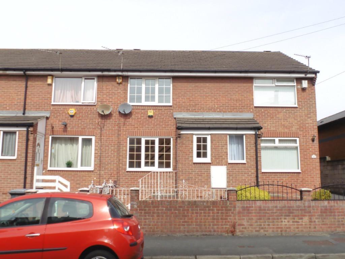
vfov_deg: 40.7
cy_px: 130
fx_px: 349
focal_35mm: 35
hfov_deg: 52.6
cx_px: 172
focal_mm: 6.4
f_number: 3.5
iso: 100
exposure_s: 1/1250
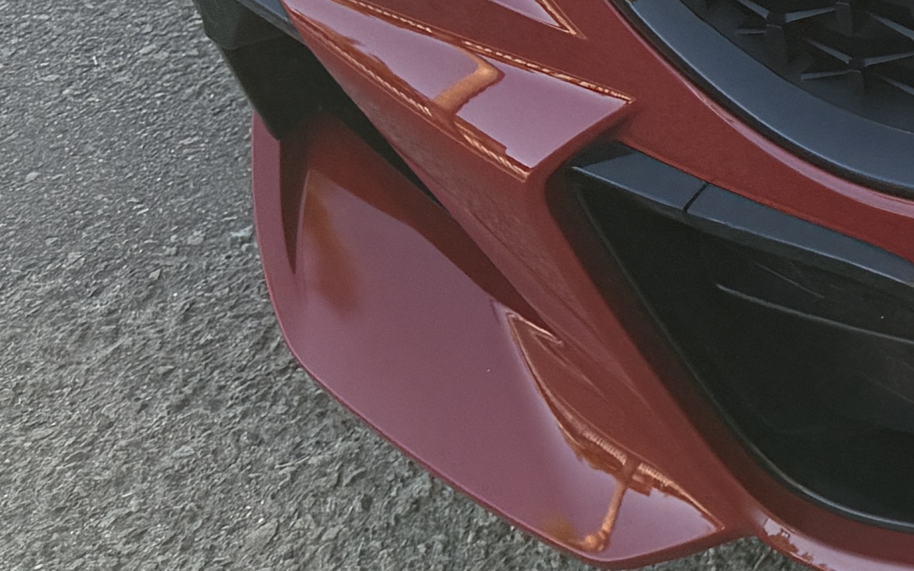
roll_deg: -0.5
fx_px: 2765
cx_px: 1795
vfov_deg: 10.9
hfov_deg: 15.3
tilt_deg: -26.2
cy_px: -510
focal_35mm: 111
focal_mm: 6.76
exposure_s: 1/654
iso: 80
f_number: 1.78
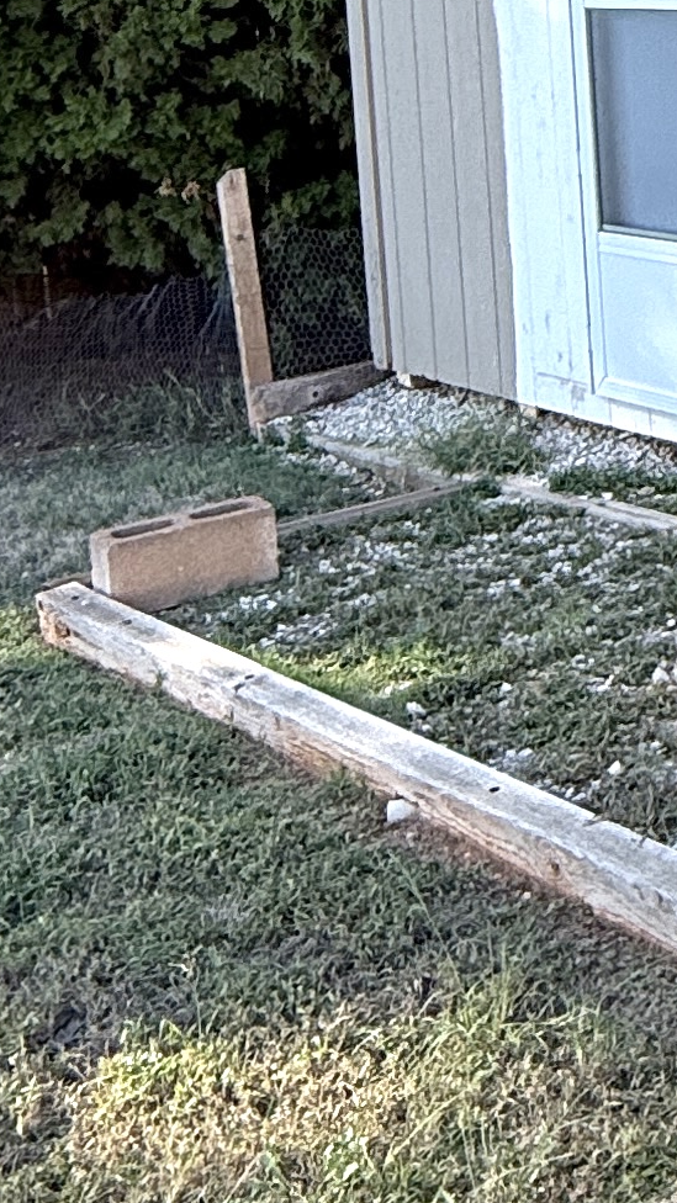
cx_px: 1138
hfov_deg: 16.6
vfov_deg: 31.1
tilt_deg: -1.3
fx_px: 2011
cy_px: 21
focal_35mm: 63
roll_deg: +4.2
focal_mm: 2.22
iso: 64
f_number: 2.2
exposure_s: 1/439
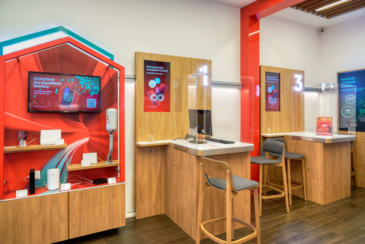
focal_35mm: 24
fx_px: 243
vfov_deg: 53.2
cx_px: 182
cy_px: 122
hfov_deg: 73.7
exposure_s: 1/30
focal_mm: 24
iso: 900
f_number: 8
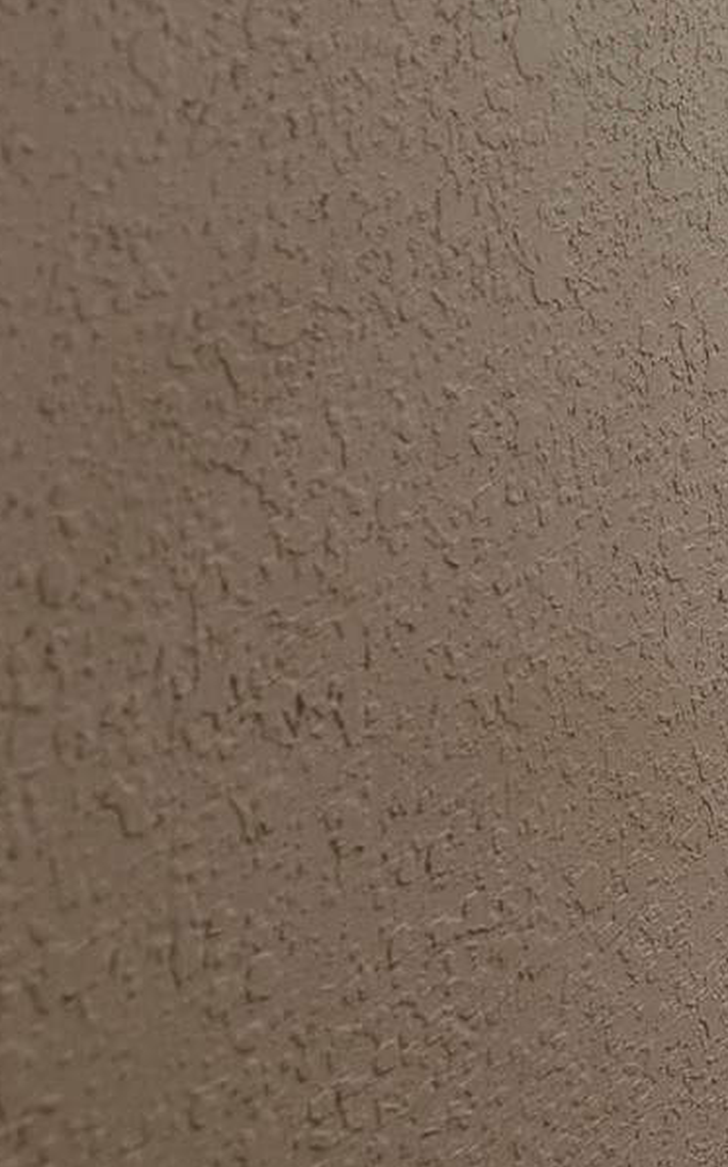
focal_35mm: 82
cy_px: 63
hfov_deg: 12.1
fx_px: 2606
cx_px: 1834
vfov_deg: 24.3
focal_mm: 6.76
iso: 160
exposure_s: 1/60
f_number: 1.78
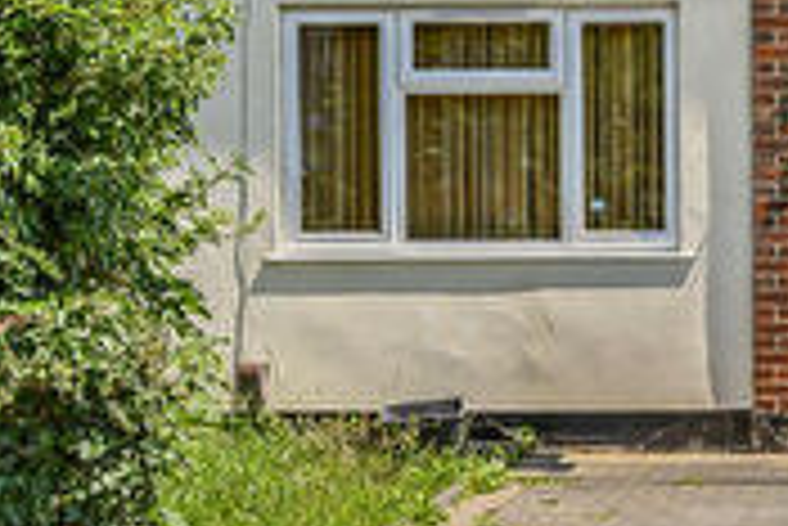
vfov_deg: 11.0
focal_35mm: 120
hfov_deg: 16.3
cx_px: 982
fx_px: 2629
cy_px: -254
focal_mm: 30
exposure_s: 1/400
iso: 100
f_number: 8
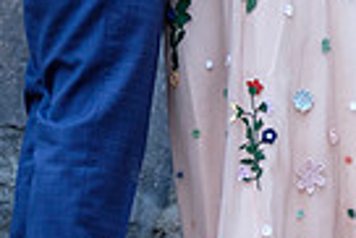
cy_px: -221
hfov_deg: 4.9
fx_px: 4178
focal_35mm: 422
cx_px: 215
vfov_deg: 3.2
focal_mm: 66
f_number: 3.2
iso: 640
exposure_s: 1/80
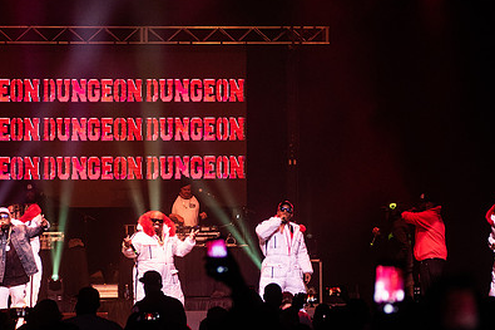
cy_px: 193
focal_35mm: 138
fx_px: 1897
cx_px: 170
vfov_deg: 9.9
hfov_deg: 14.8
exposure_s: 1/500
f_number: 3.5
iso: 3200
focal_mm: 80
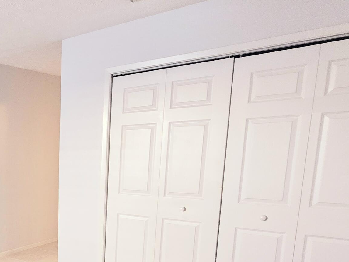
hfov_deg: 42.8
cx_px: -31
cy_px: 225
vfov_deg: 39.4
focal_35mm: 34
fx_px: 343
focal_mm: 2.2
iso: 250
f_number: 2.2
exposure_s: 1/60.2
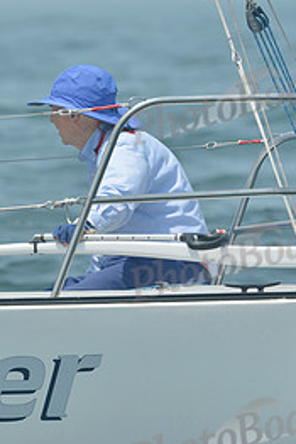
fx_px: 6001
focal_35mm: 486
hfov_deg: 2.8
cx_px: 43
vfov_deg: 4.2
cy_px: 370
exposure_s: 1/1000
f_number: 7.1
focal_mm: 220
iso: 280
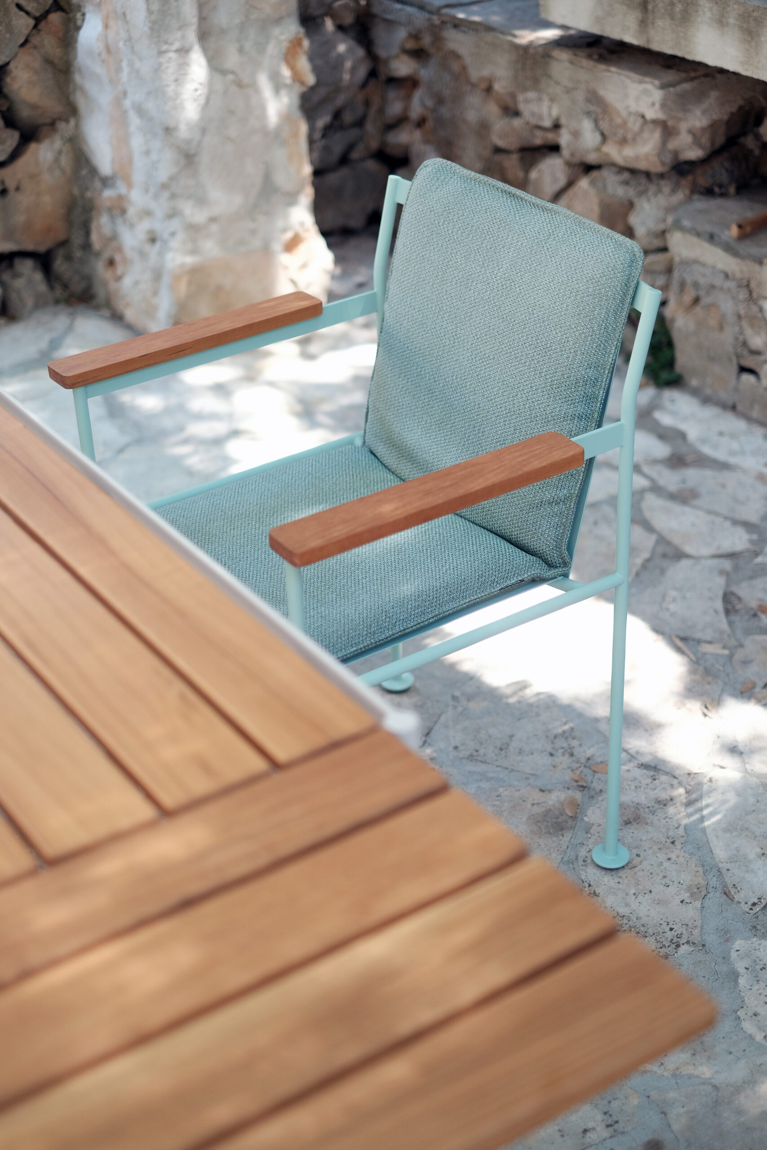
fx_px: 1693
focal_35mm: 53
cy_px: 575
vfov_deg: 37.5
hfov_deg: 25.5
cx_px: 384
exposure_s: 1/1000
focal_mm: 35
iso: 400
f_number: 1.4
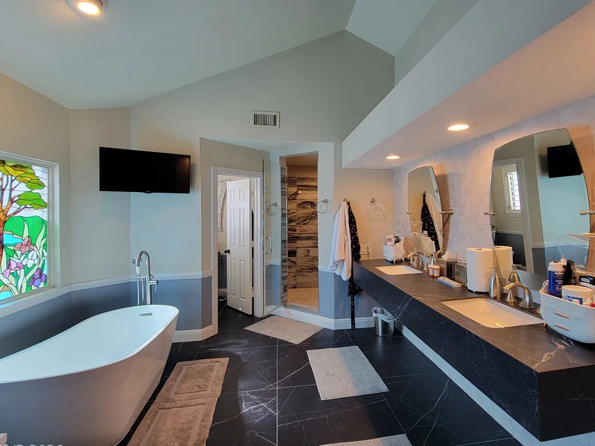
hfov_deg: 101.9
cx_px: 316
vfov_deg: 85.7
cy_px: 220
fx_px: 241
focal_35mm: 14
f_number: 2.2
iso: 100
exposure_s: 1/60
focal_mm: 2.2
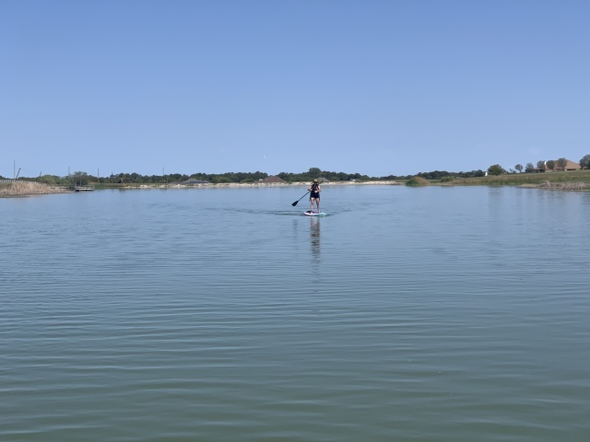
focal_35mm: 52
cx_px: 295
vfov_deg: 28.0
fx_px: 886
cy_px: 221
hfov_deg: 36.8
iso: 16
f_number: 2.4
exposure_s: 1/1653
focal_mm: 6
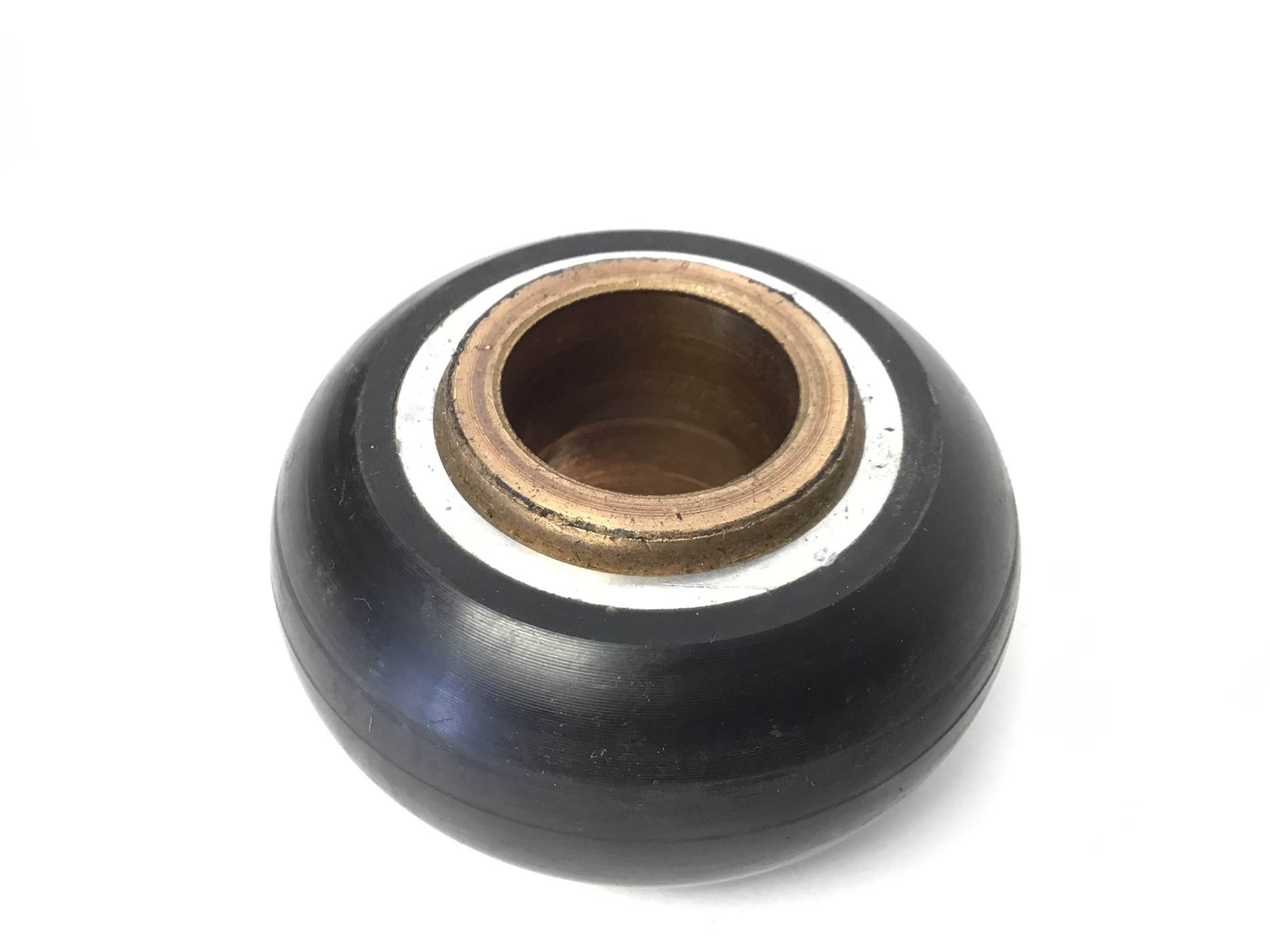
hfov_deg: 55.3
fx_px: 1211
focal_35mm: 33
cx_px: 617
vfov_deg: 42.9
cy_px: 500
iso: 80
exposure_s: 1/30
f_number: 2.4
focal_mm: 3.3
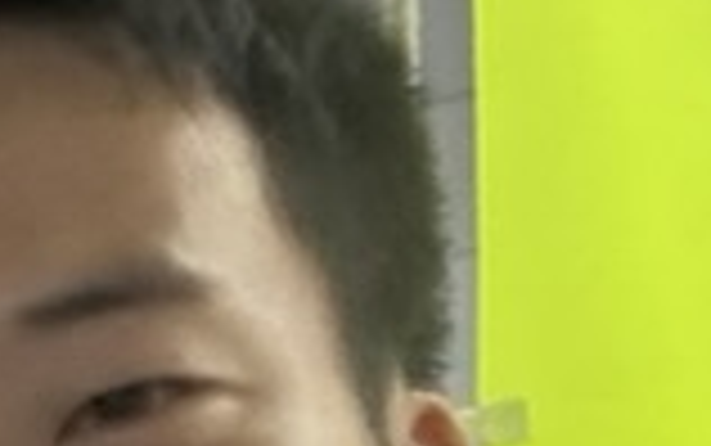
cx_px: -828
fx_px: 3064
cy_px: 969
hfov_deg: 11.5
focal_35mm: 158
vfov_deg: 7.9
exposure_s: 1/17
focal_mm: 2.69
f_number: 1.9
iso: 500
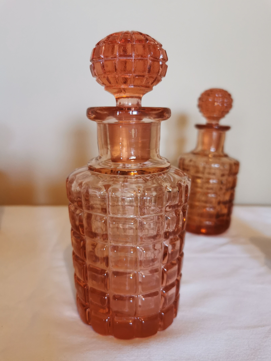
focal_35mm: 27
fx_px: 282
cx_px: 136
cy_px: 180
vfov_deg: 65.3
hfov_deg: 51.4
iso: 200
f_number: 1.6
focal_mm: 5.56
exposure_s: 1/50
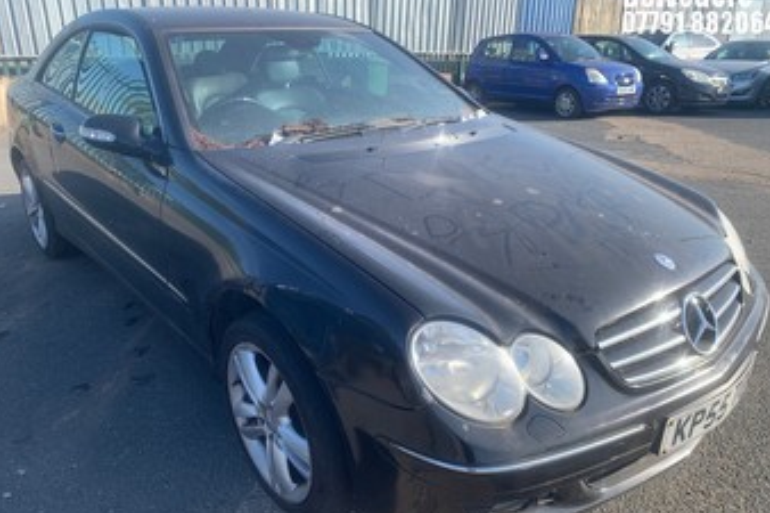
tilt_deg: -19.8
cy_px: 278
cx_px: 387
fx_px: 599
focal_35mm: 28
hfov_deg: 65.5
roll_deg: +0.7
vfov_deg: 46.3
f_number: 1.8
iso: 25
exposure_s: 1/623
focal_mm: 4.25
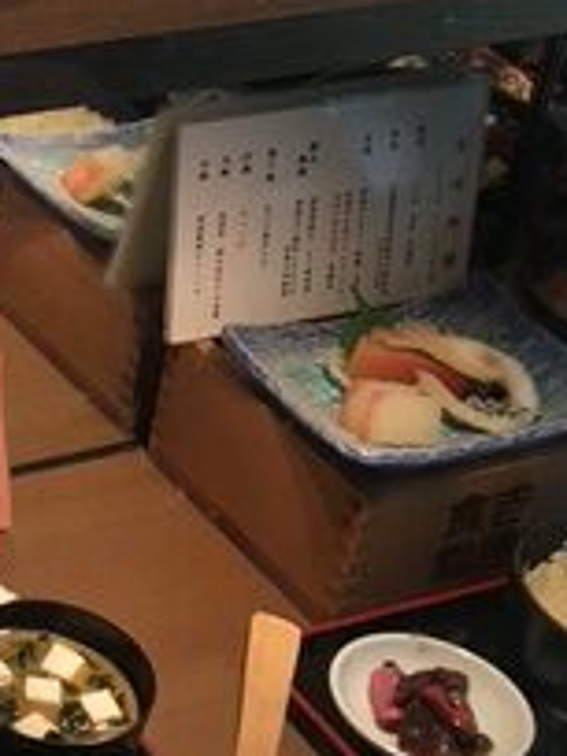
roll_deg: -3.8
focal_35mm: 91
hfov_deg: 15.1
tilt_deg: -27.8
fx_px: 1987
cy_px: 200
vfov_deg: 21.4
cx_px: -282
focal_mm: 4.15
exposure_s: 1/30
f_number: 2.2
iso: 80
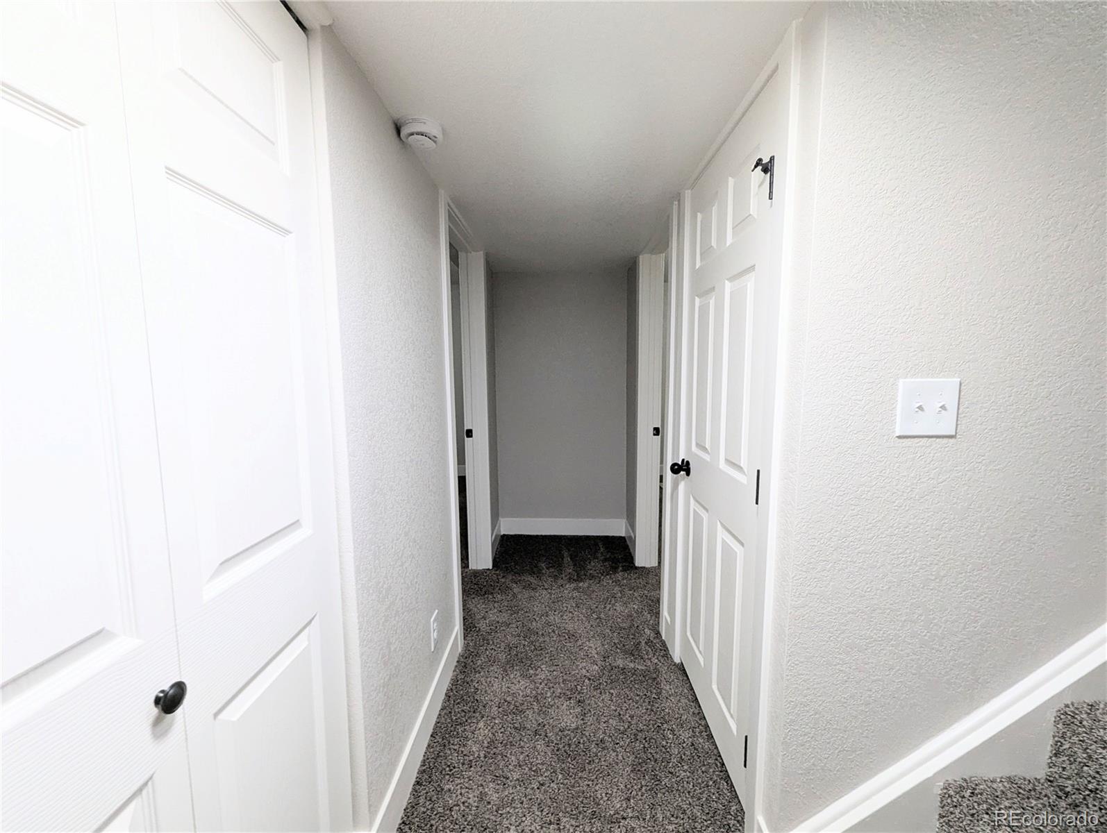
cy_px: 416
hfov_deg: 106.1
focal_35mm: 13
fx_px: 416
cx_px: 554
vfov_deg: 90.1
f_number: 2.2
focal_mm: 1.95
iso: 103
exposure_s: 1/30
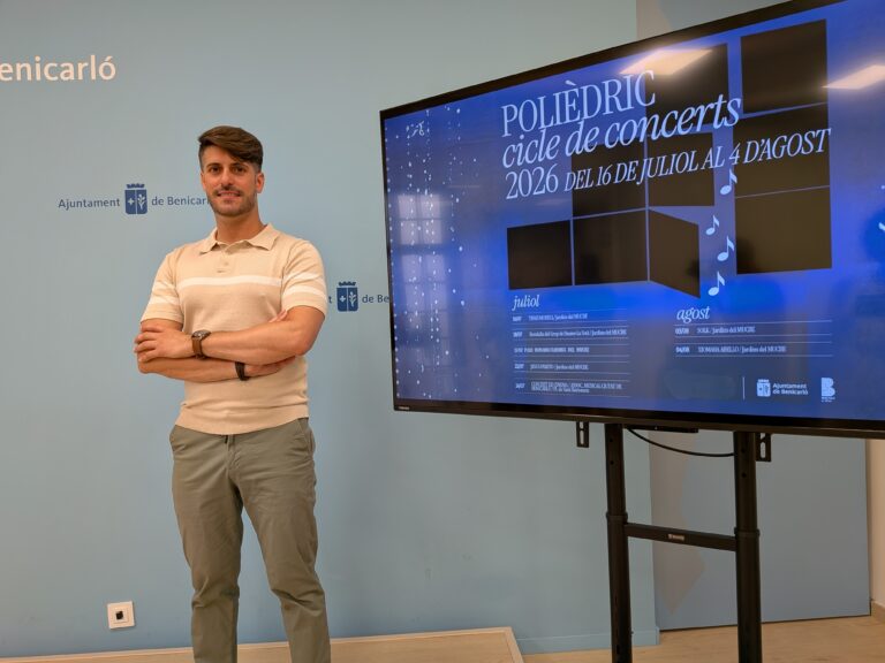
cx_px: 442
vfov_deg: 56.8
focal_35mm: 24
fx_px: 614
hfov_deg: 71.6
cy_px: 332
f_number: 1.7
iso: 37
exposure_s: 1/33.3
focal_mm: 4.53
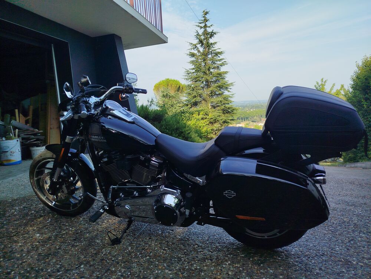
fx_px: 257
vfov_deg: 56.8
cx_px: 186
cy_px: 140
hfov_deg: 71.6
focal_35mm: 24
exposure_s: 1/682
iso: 50
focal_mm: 5.31
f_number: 1.7
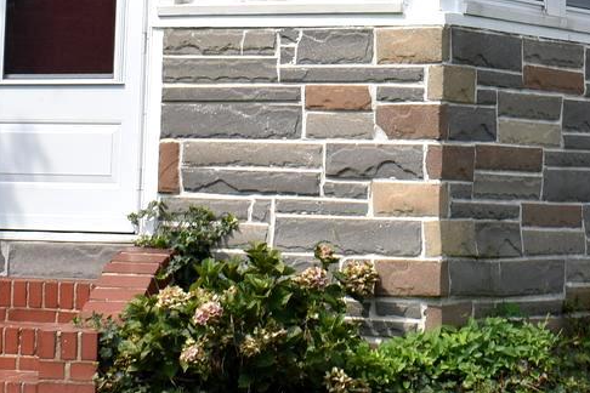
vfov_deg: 8.4
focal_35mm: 158
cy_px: -271
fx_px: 2591
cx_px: 422
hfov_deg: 13.0
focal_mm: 25
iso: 100
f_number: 8
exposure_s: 1/250
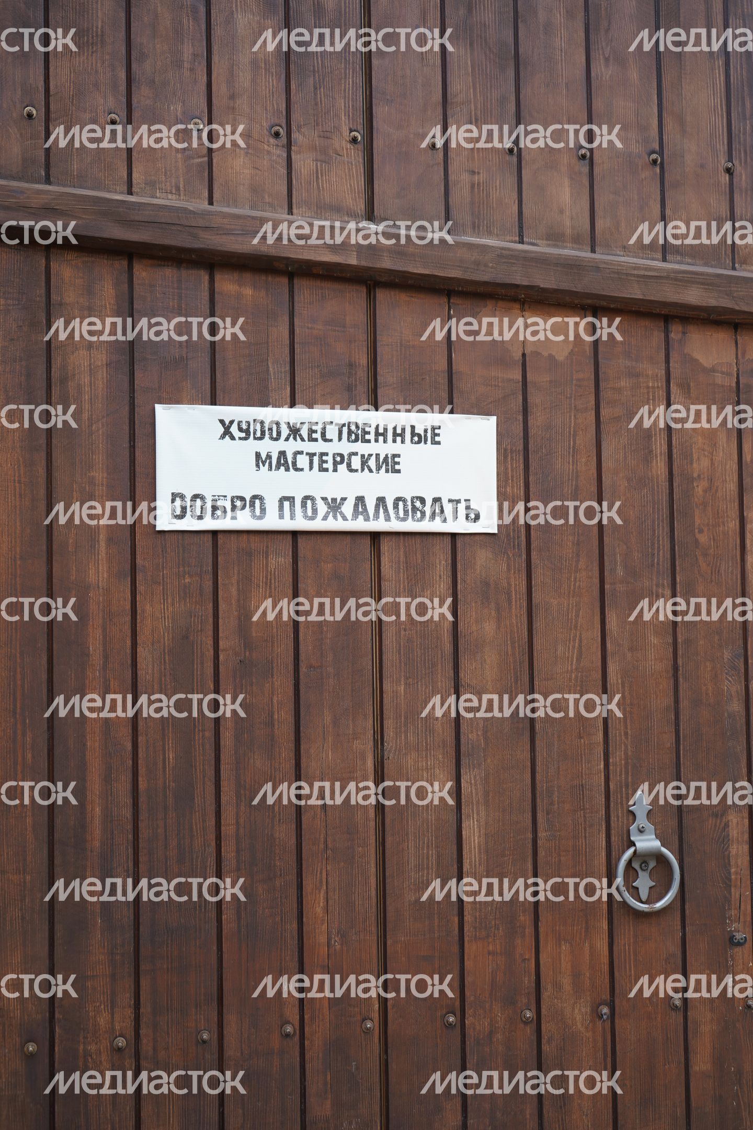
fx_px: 1506
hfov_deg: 28.1
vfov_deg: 41.1
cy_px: 565
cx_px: 376
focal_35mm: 48
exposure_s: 1/160
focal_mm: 48
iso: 160
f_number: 4.5
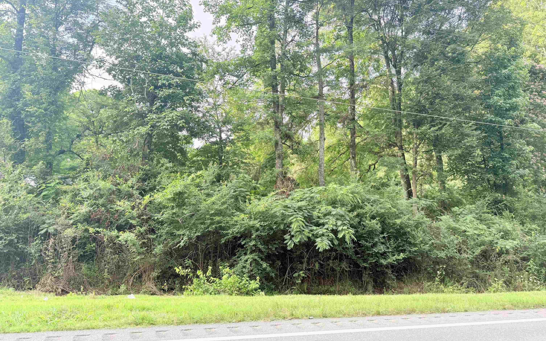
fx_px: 387
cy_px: 148
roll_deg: -1.1
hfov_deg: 70.4
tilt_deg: +9.9
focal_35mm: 26
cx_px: 276
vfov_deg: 47.5
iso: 100
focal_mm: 6.76
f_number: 1.78
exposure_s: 1/389
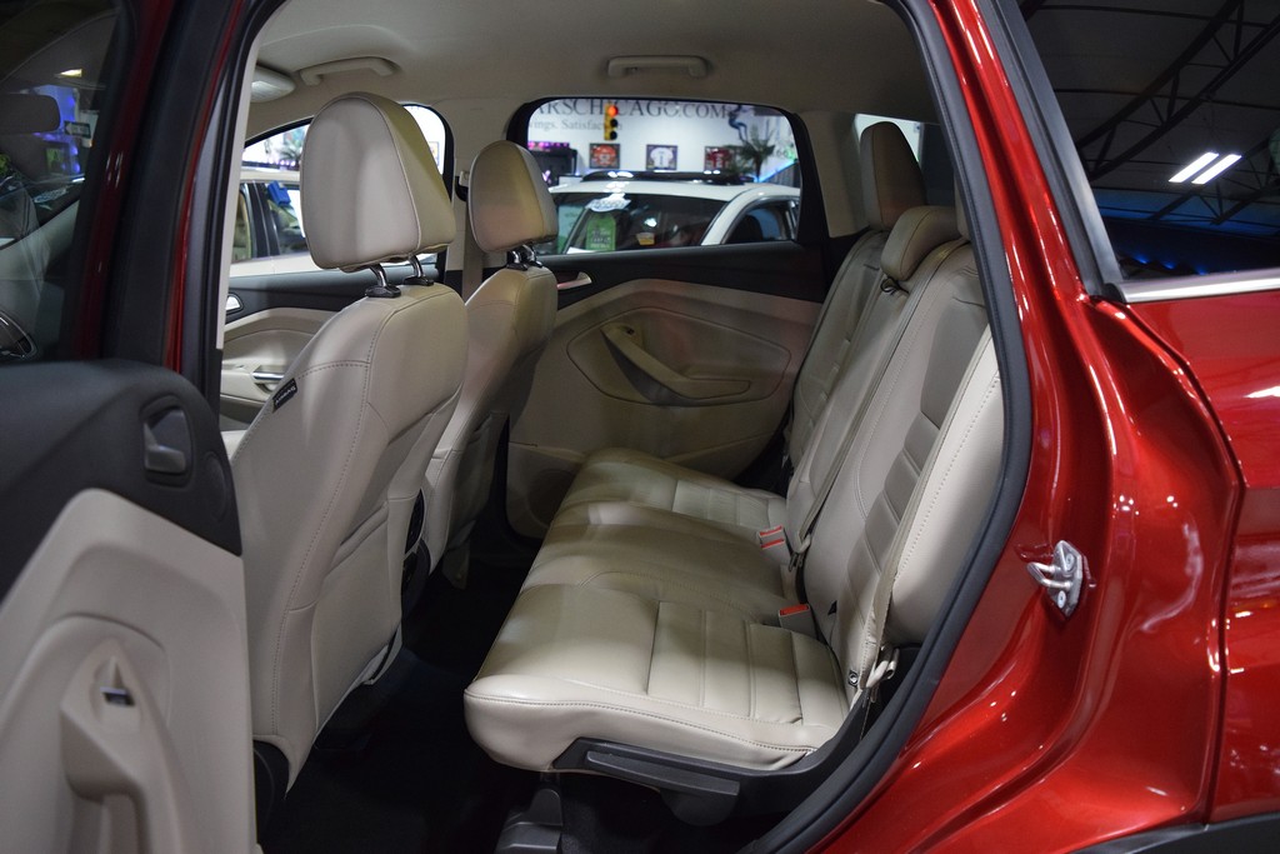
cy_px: 427
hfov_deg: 67.4
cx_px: 640
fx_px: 960
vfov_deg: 47.9
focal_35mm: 27
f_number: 3.5
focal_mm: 18
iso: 2000
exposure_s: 1/60
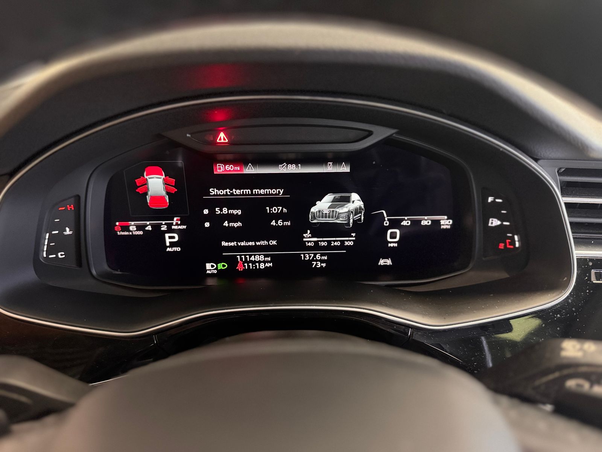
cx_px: 301
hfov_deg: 71.6
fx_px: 417
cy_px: 226
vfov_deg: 56.8
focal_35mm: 24
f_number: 1.78
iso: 1000
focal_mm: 6.76
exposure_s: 1/30
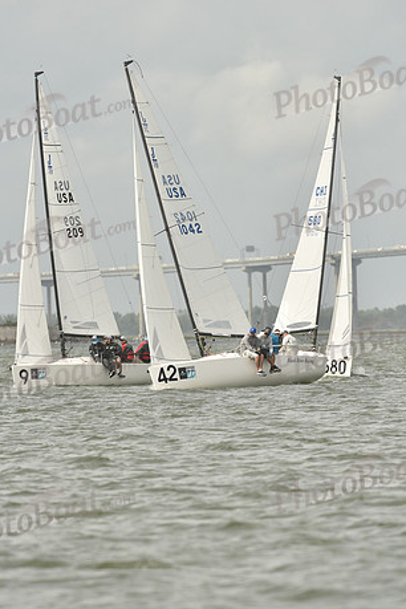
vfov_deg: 5.4
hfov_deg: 3.6
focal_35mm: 379
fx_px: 6411
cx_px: 205
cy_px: 295
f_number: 7.1
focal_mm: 300
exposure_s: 1/1250
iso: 320
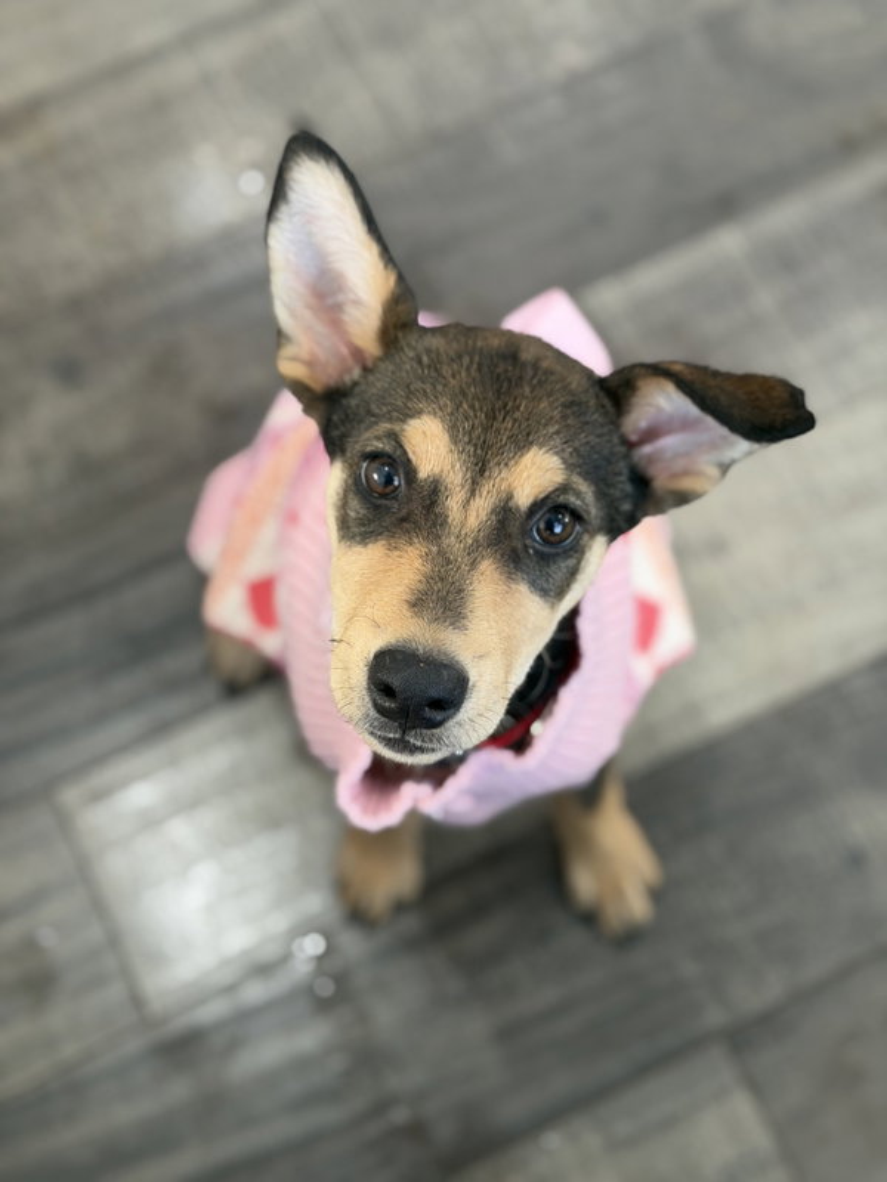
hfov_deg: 30.3
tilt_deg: -67.8
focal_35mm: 48
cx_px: 444
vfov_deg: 39.7
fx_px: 1640
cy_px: 591
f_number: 1.78
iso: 125
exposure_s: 1/60
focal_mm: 6.76
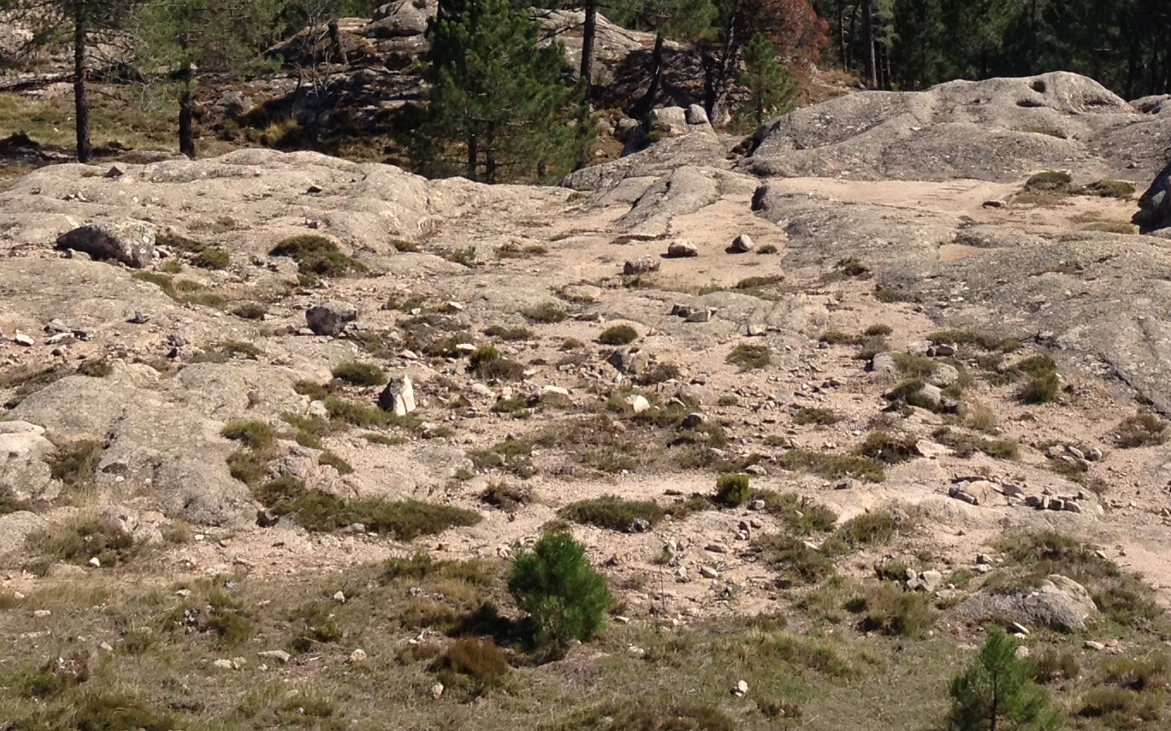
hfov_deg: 23.2
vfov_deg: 14.2
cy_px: -167
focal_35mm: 89
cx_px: 755
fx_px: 2840
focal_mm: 4.28
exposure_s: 1/1577
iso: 64
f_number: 2.4
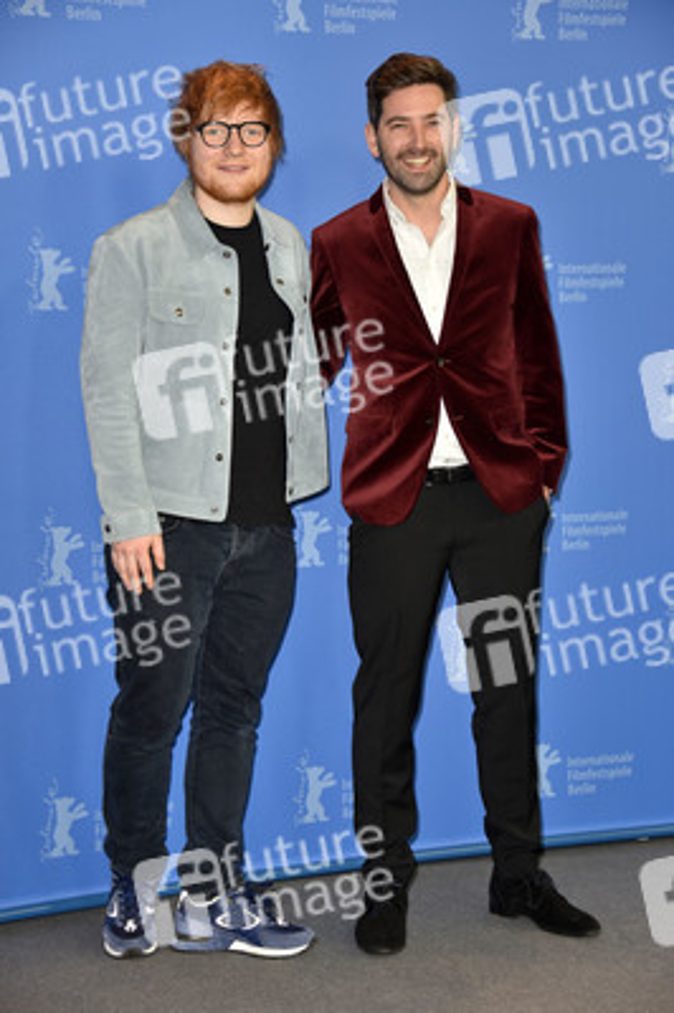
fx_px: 2194
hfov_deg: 17.5
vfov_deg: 26.0
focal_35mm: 78
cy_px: 506
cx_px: 337
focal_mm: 78
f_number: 5
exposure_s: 1/160
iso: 500
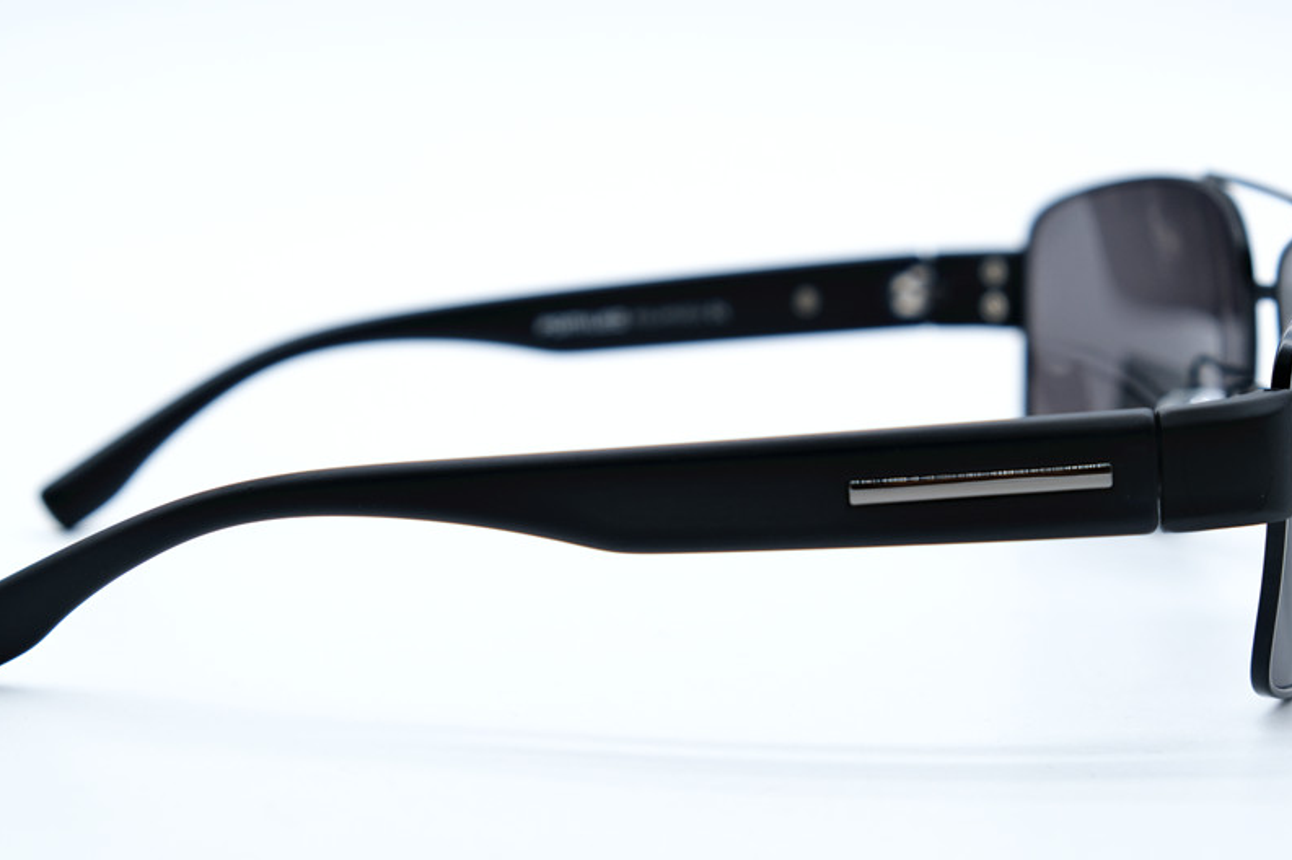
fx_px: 3300
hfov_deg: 22.1
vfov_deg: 14.8
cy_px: 490
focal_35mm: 92
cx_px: 678
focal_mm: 48.4
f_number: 5.6
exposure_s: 1/240
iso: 320
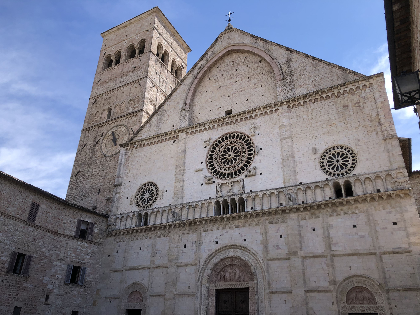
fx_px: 340
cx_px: 210
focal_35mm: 28
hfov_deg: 63.4
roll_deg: -0.9
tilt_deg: +28.1
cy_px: 158
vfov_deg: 49.7
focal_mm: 4
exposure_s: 1/1263
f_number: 1.8
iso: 20
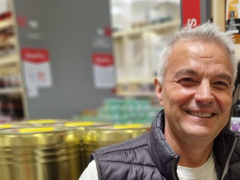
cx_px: 205
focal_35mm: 56
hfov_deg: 33.0
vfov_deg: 24.6
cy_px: 188
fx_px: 388
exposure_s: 1/100
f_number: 1.8
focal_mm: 5.4
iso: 64
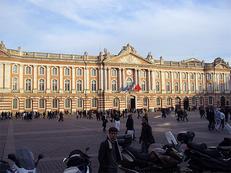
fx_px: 234
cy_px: 86
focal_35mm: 35
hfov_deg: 52.6
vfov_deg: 40.7
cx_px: 116
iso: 80
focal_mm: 5.8
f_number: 5.6
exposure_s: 1/200
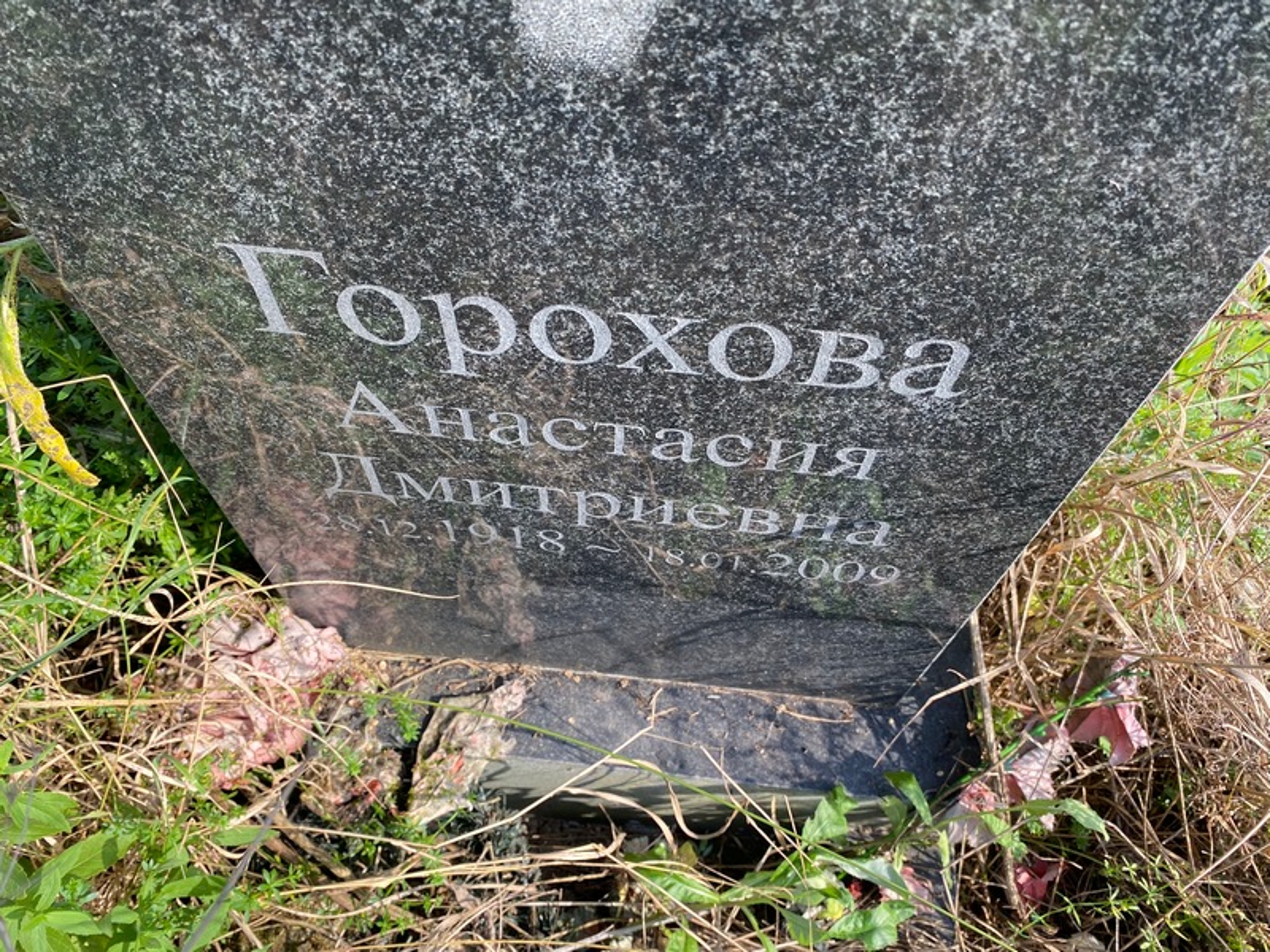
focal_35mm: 26
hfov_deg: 67.3
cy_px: 476
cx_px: 635
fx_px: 954
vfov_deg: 53.1
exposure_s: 1/429
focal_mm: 4.25
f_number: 1.8
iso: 32
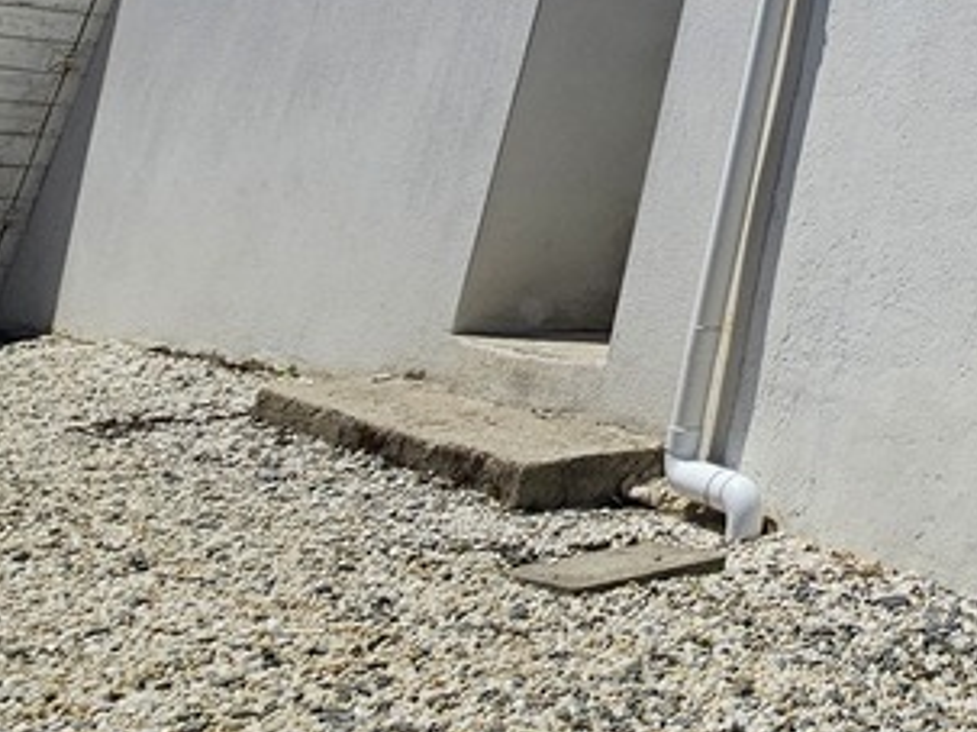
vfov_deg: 26.1
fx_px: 1241
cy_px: -303
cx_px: 1309
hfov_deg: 31.5
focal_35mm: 44
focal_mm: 2.2
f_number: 2.2
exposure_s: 1/5061
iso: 50
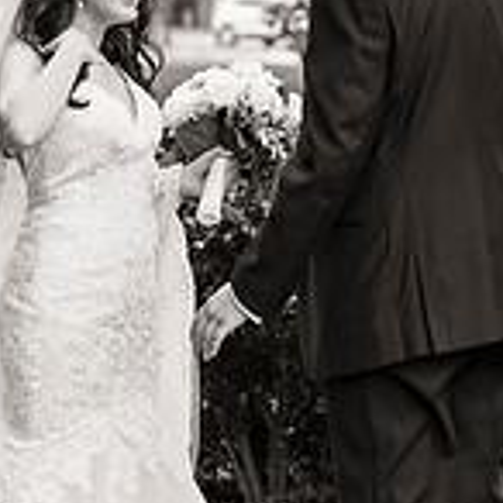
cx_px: 198
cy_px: 203
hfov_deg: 8.3
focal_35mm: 210
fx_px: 3452
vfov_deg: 8.3
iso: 200
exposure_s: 1/320
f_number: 3.5
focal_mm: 80
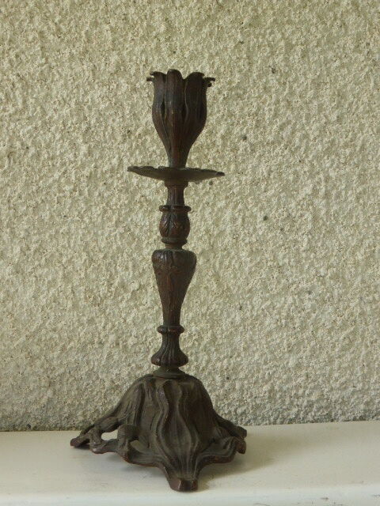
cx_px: 190
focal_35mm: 53
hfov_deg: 27.5
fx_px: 776
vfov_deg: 36.2
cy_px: 253
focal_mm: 9
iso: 200
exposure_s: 1/160
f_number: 4.4
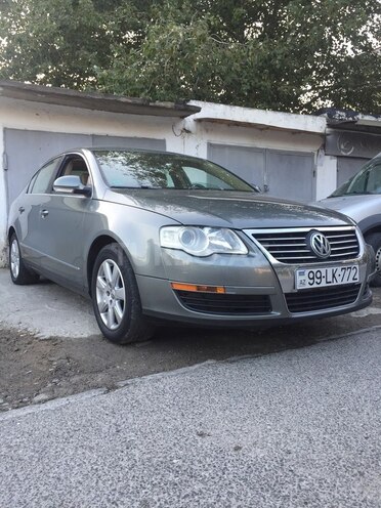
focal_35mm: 29
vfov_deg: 61.7
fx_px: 426
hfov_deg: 48.2
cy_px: 254
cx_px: 190
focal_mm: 4.15
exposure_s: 1/100
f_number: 2.2
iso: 50
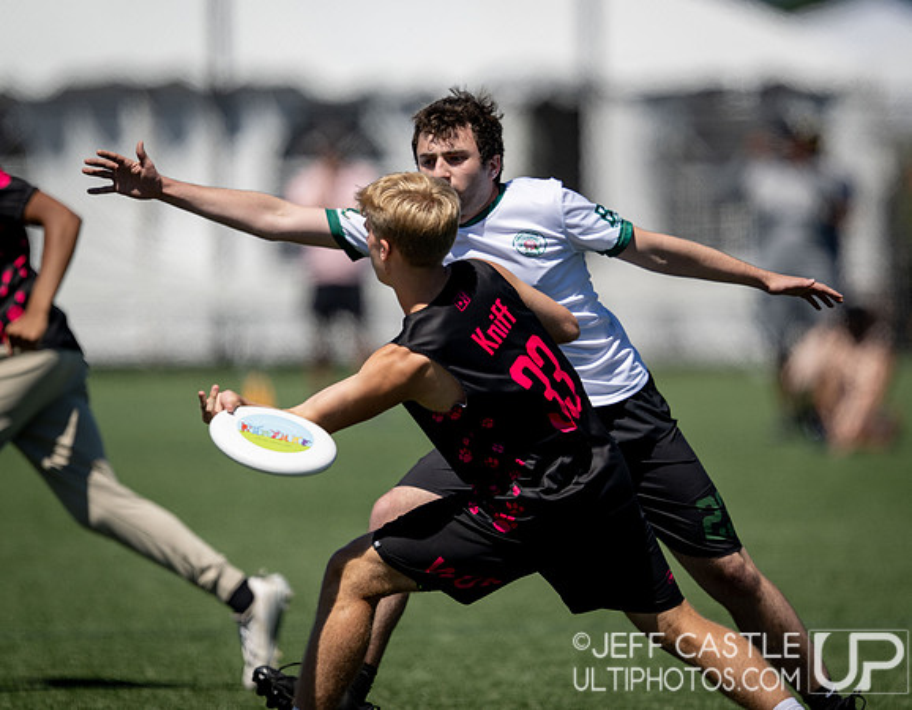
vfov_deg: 2.8
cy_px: 274
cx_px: 595
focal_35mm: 545
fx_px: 14565
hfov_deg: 3.6
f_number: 2.8
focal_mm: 400
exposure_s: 1/3200
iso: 64
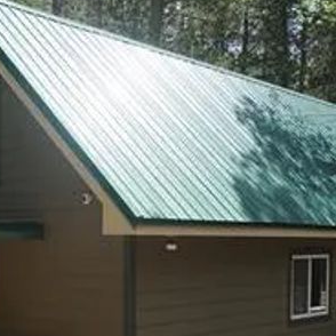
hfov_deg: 23.6
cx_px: 26
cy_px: 286
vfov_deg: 23.8
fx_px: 780
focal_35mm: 71
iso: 100
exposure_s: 1/125
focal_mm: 16
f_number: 8
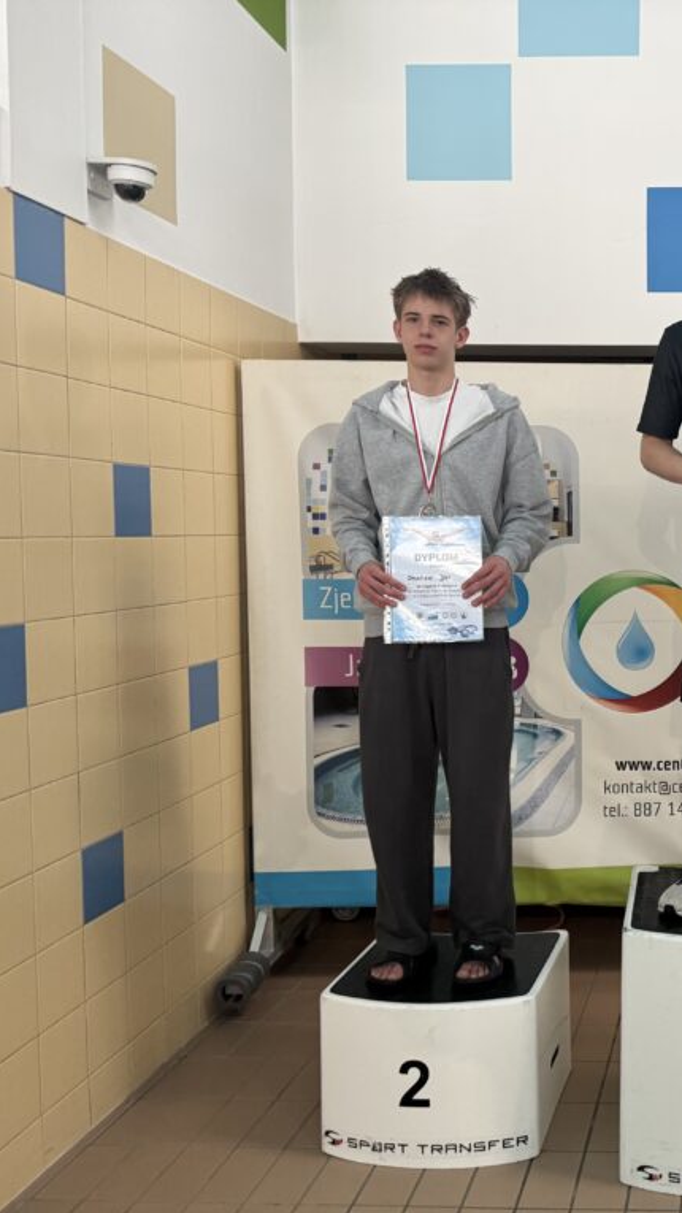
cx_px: 707
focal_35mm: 35
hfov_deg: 30.9
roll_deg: +0.7
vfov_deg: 56.6
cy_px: 607
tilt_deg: -3.2
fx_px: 1126
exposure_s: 1/50
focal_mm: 6.76
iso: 250
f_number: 1.78
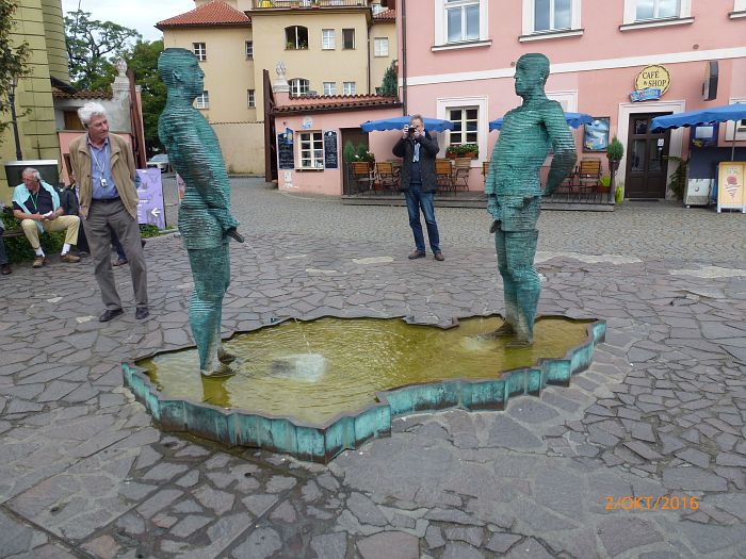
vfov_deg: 56.8
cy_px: 280
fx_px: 517
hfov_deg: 71.6
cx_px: 373
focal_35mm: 24
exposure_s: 1/160
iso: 100
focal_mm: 4.3
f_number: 4
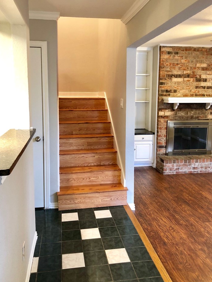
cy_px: 127
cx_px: 104
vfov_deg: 58.2
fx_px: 253
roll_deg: +0.6
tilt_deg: -6.5
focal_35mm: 31
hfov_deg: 45.4
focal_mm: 4
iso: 100
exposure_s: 1/9
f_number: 1.8
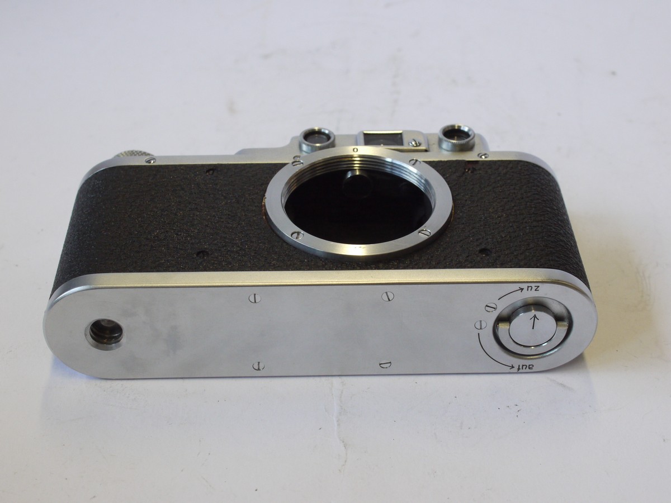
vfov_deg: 24.4
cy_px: 252
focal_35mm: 60
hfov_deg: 32.2
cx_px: 336
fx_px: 1163
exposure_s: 1/125
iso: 800
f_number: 8
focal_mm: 30
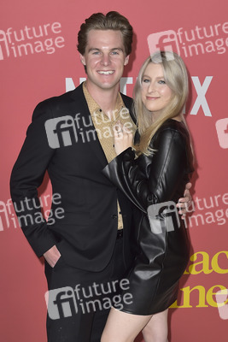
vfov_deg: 41.1
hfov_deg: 28.1
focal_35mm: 48
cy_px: 171
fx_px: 456
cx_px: 114
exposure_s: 1/250
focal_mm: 48
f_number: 6.3
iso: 400
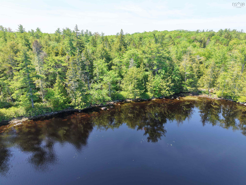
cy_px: 92
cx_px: 123
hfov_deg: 71.6
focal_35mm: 24
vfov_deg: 56.8
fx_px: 171
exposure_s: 1/1000
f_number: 1.8
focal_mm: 8.67
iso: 250
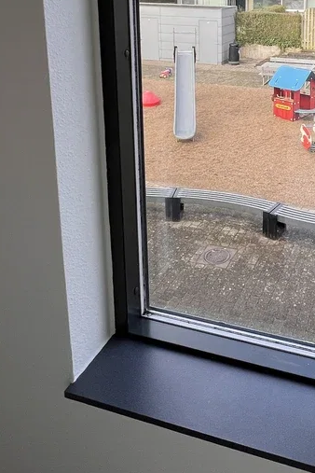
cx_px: 281
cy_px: 66
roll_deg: -1.1
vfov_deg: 53.0
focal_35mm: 32
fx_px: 420
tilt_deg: -11.2
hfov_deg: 38.4
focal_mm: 1.57
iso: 32
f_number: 1.8
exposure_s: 1/138
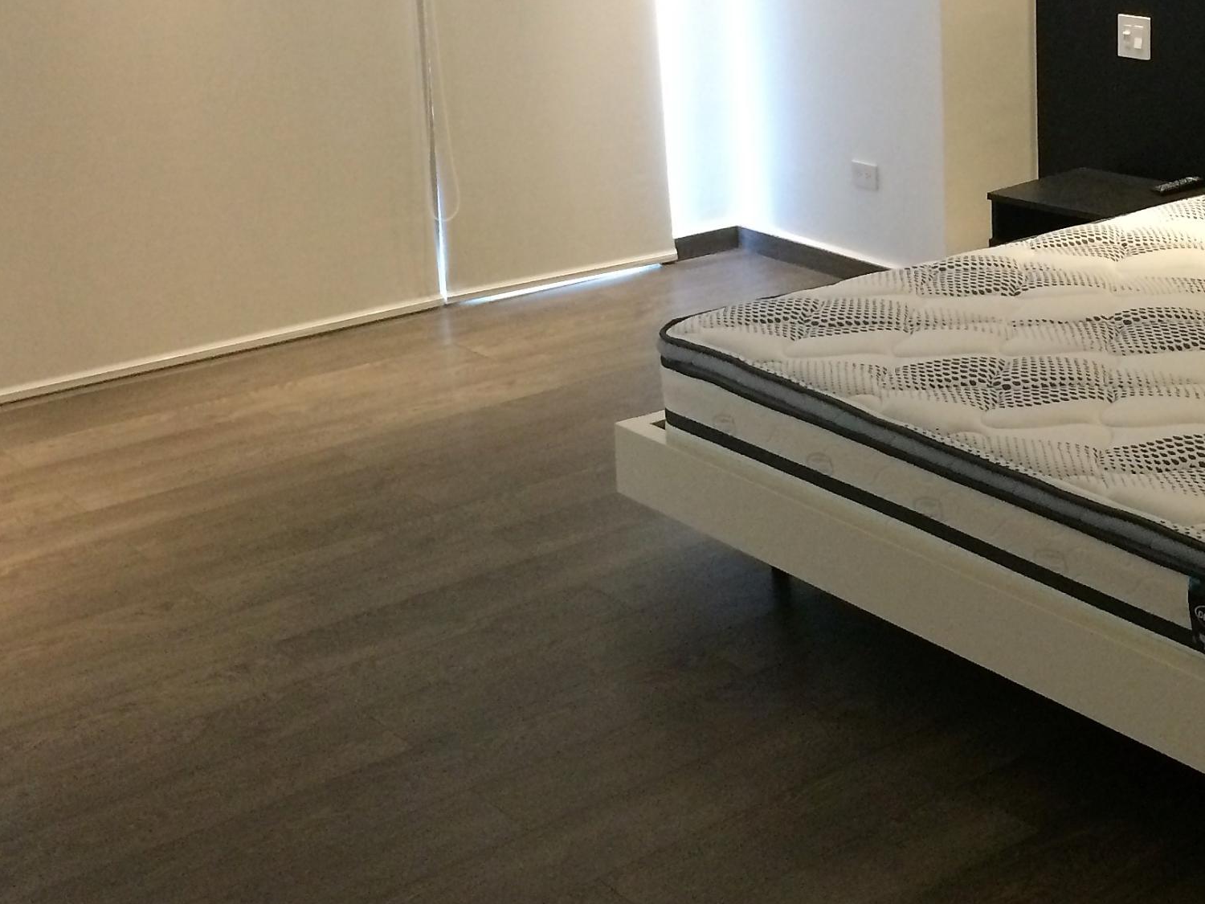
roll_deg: +0.7
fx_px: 2019
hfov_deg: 32.2
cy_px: 182
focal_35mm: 58
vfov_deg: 24.8
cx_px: 996
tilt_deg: -13.8
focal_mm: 4.15
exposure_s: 1/30
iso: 250
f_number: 2.2
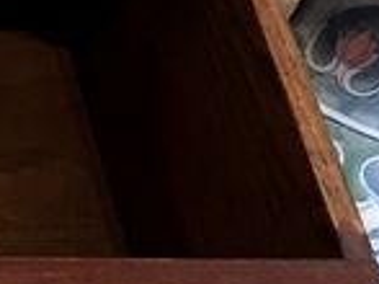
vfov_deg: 7.4
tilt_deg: -48.6
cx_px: -797
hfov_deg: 8.3
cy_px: -116
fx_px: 2155
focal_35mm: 197
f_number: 2.2
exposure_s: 1/33
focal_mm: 4.15
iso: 50
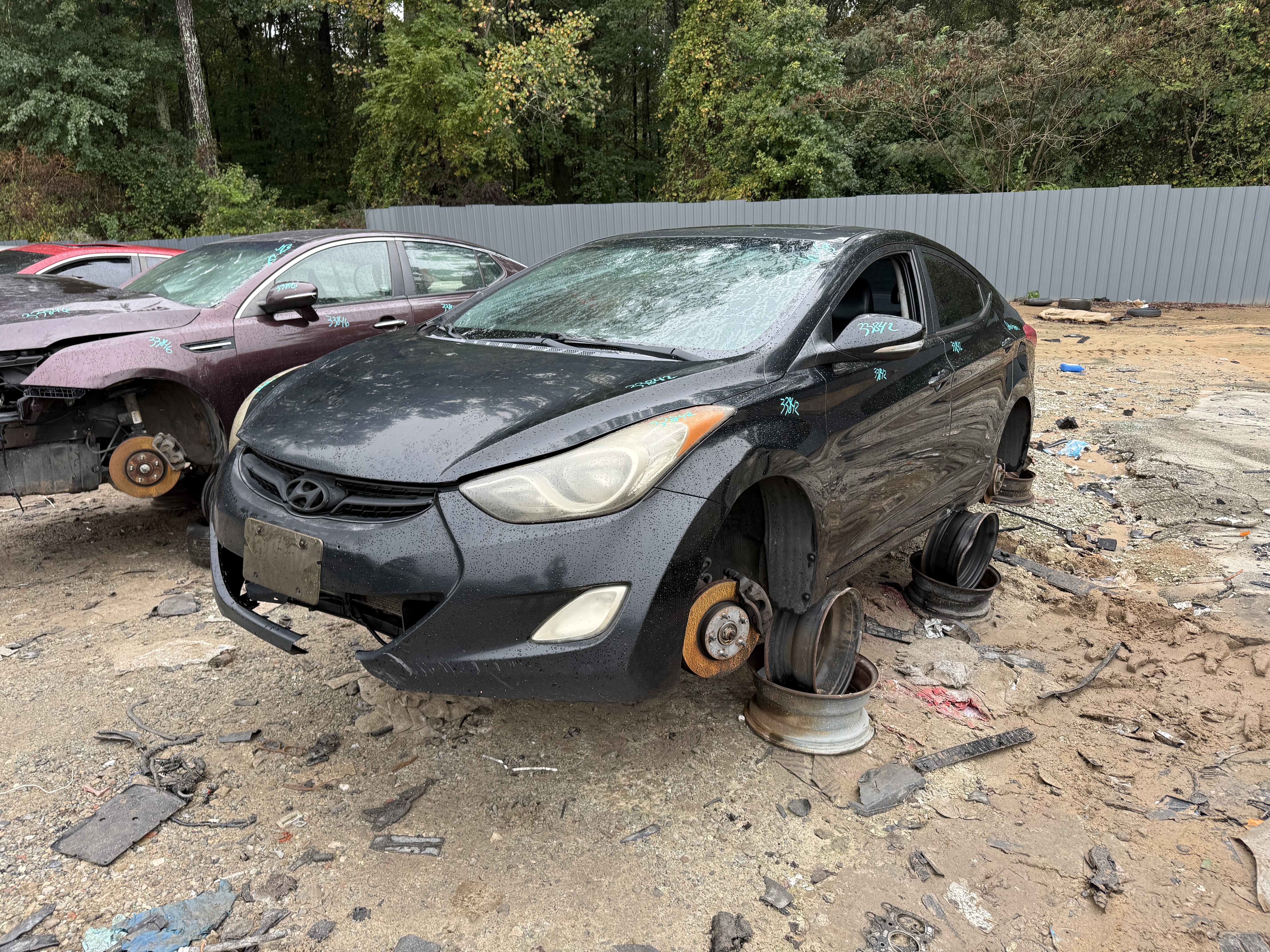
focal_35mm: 24
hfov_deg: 71.6
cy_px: 476
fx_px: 881
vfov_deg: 56.8
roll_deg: +4.0
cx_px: 635
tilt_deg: -15.1
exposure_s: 1/140
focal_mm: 6.76
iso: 64
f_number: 1.78
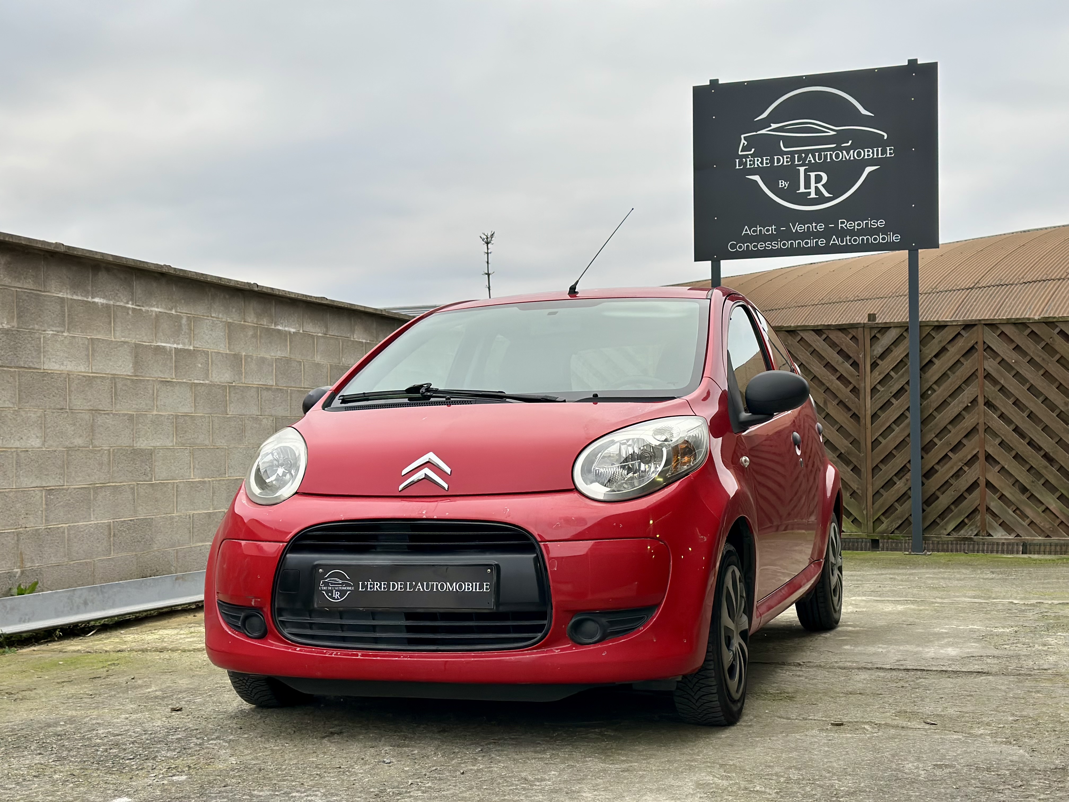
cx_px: 534
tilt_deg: +1.1
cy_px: 401
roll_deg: +0.1
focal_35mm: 48
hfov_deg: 39.7
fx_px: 1482
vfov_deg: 30.3
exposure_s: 1/719
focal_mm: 6.86
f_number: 1.78
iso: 80
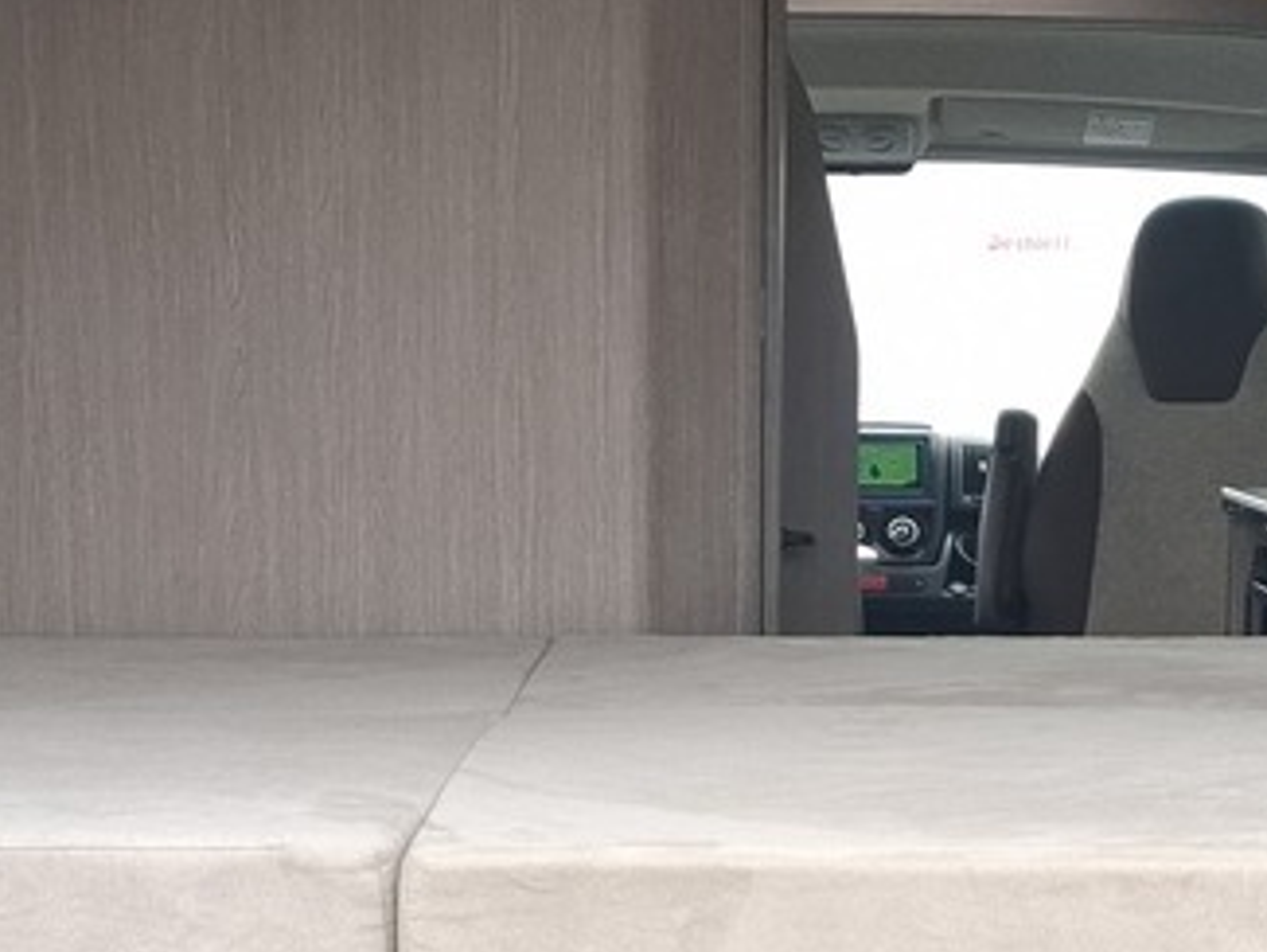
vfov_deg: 14.4
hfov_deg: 19.2
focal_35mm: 102
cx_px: 823
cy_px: 819
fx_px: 3735
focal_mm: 5.54
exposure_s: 1/282
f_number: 1.8
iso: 50
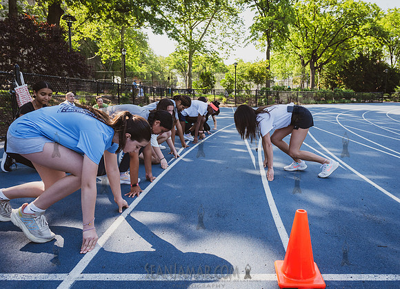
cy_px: 133
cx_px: 234
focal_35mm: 27
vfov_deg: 49.7
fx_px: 312
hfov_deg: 64.9
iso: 400
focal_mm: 24
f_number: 4.5
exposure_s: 1/640
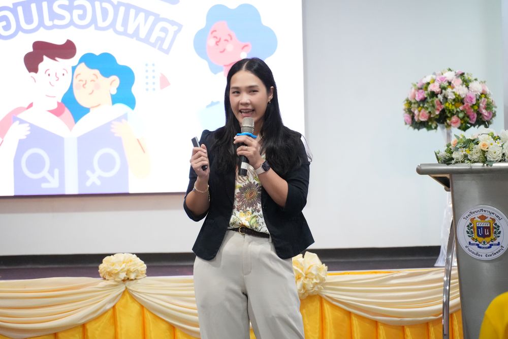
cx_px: 254
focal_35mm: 202
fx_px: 2858
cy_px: 170
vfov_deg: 6.8
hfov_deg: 10.2
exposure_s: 1/125
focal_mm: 135
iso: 5000
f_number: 5.6
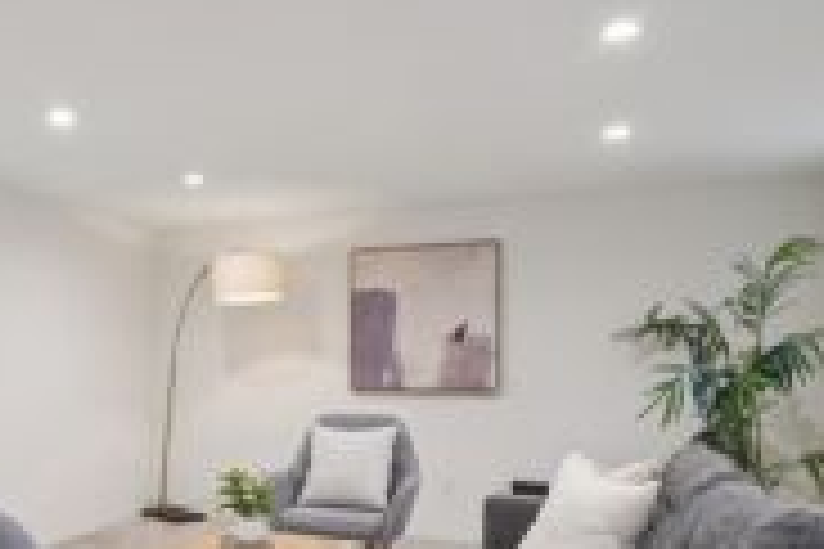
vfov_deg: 36.9
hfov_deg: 51.1
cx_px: 167
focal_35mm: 35
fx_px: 801
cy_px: 412
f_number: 8
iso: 1600
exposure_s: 1/30
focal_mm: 16
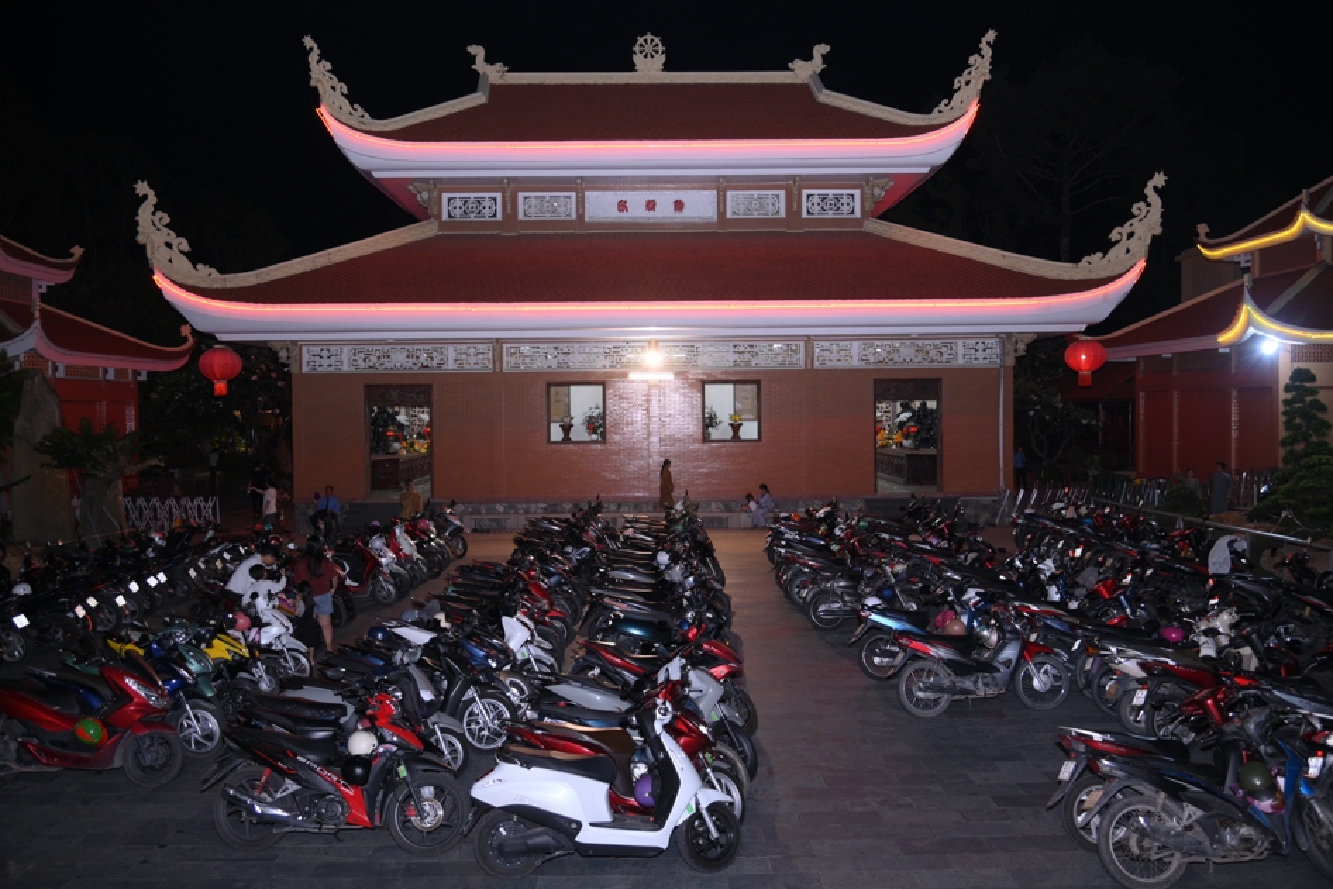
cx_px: 666
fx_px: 1185
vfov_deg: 41.1
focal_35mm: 32
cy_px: 434
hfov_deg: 58.7
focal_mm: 31
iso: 1000
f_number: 4
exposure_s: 1/60
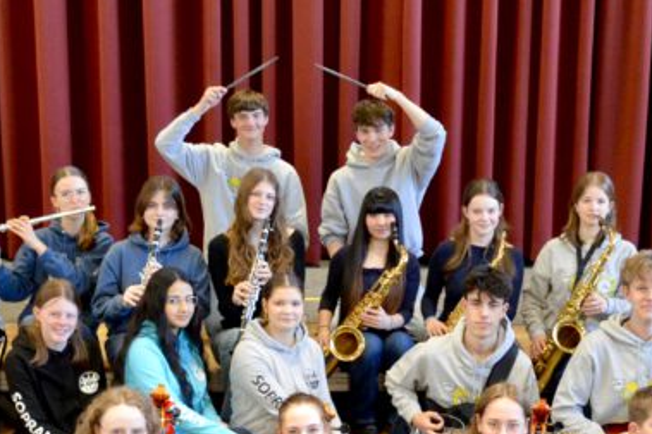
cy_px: 432
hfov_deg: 27.7
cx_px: 351
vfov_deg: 18.2
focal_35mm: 73
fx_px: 1321
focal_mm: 18
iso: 1600
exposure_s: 1/80
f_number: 4.5
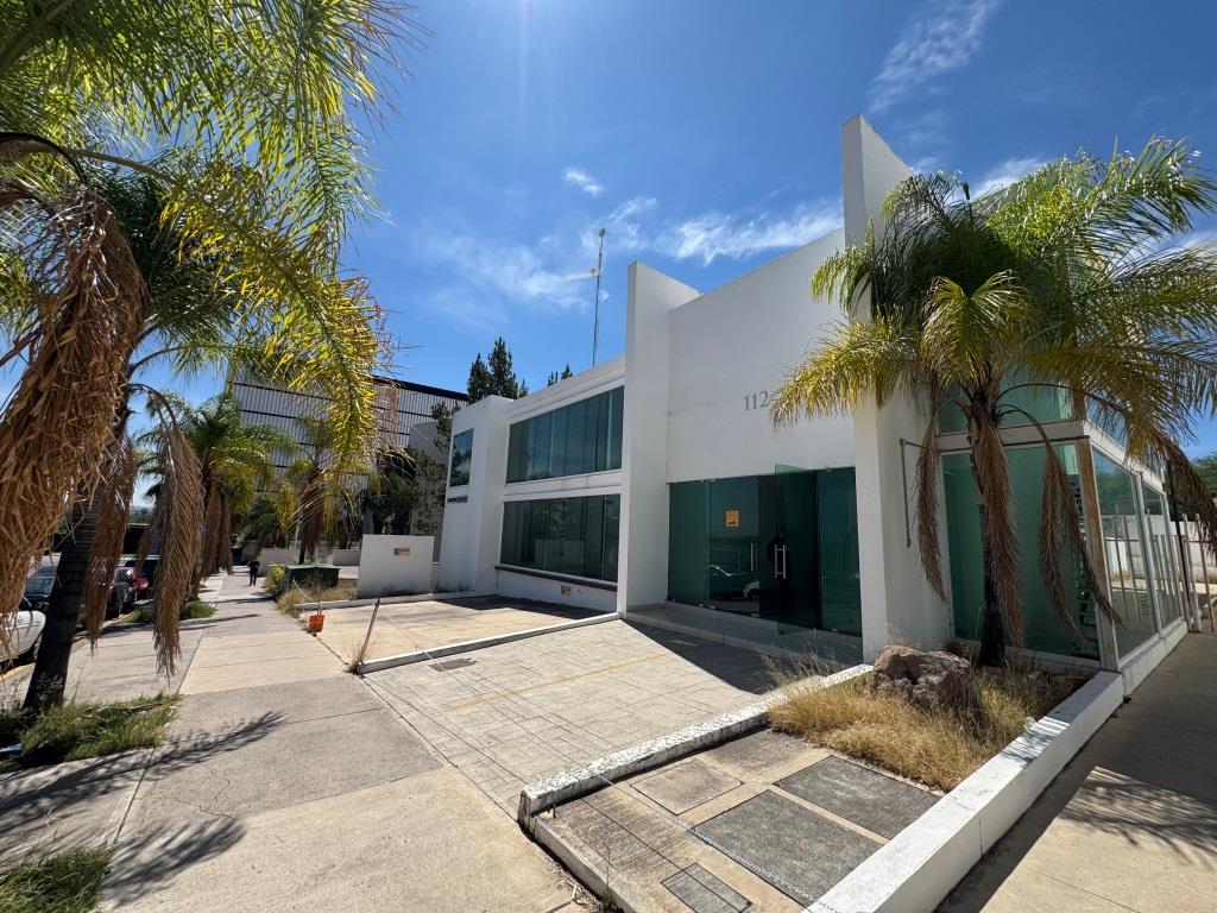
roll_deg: -2.1
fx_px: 492
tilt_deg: +8.3
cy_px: 456
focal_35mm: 14
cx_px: 608
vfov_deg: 85.7
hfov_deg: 102.1
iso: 50
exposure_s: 1/2584
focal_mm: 2.22
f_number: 2.2
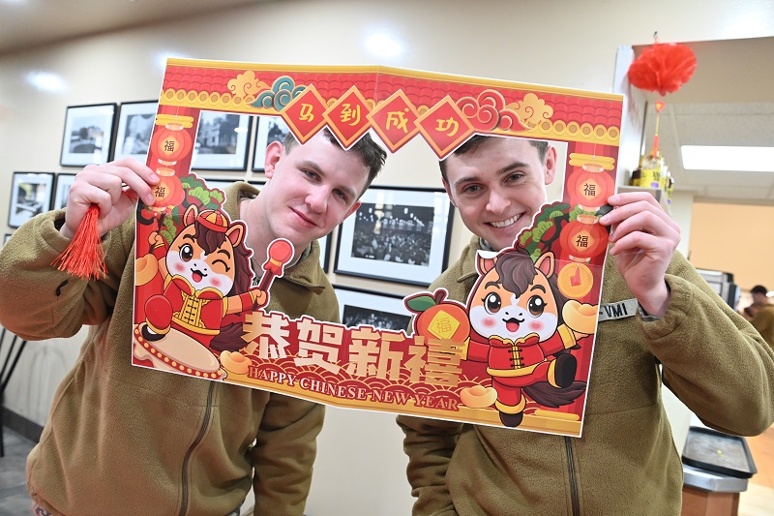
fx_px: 580
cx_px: 387
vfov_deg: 47.9
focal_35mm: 27
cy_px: 258
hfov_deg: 67.4
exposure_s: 1/200
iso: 5000
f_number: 4.5
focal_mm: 27
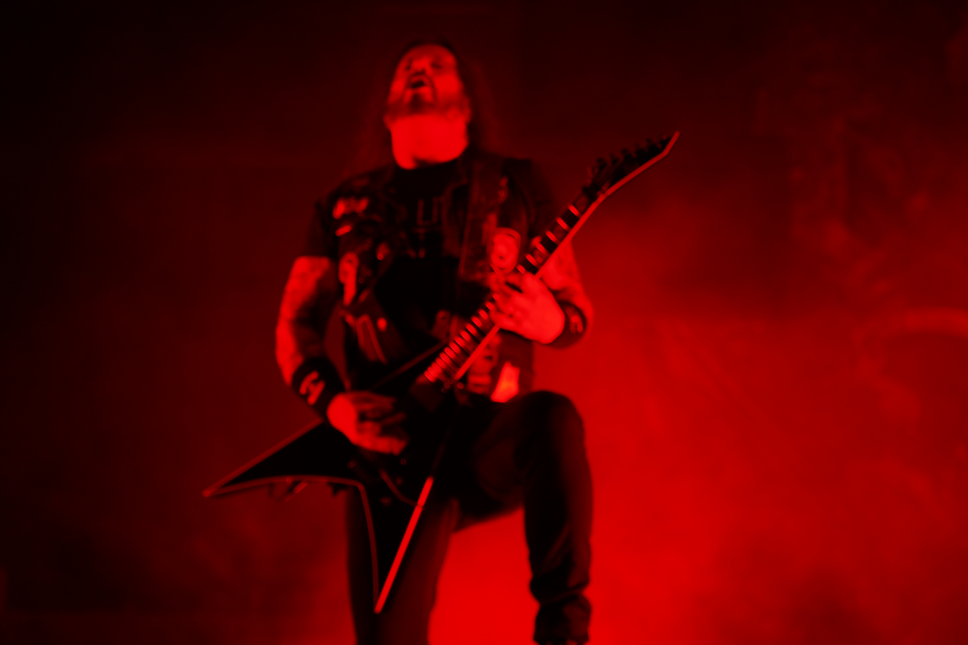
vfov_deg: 13.0
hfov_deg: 19.5
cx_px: 484
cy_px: 322
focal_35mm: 105
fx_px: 2823
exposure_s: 1/125
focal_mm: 105
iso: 320
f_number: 4
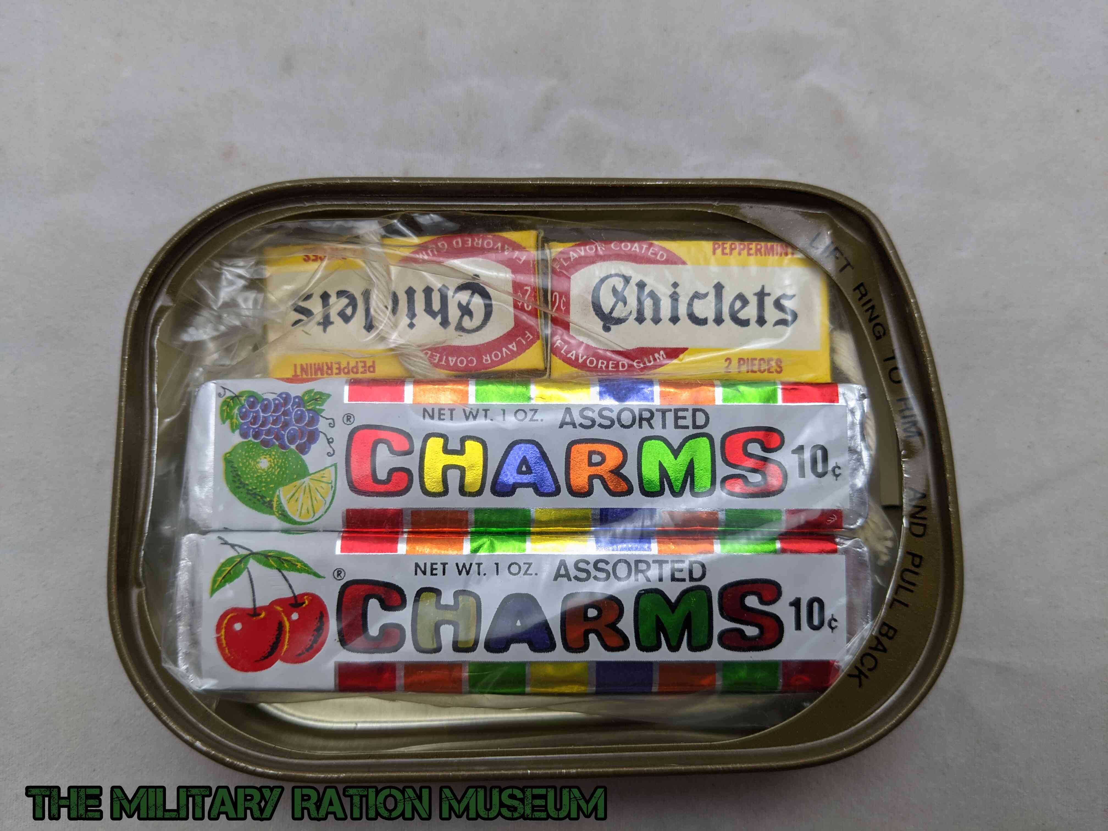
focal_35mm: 27
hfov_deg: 65.3
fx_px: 864
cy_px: 416
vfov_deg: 51.4
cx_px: 554
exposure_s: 1/121
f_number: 1.73
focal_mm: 4.38
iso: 50
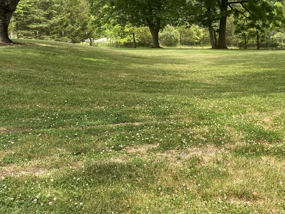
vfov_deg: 27.1
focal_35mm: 53
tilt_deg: -6.7
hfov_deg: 35.2
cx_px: 222
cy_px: 50
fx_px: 436
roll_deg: +3.5
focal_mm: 4.25
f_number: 1.8
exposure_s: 1/654
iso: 32
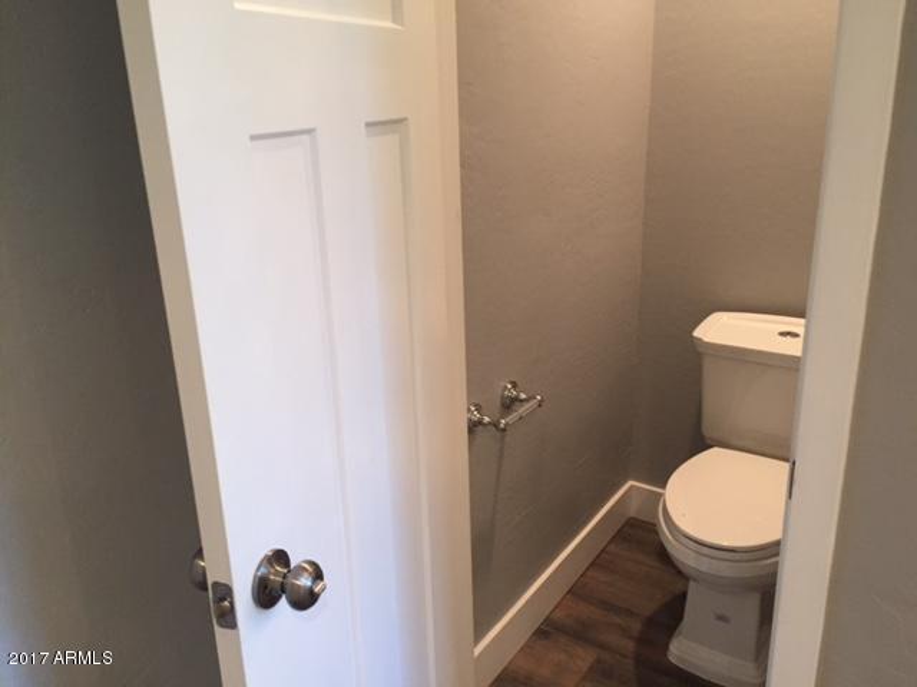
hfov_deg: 61.7
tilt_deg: -19.5
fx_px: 768
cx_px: 458
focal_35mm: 29
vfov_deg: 48.2
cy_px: 344
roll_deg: +2.2
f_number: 2.2
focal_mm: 4.15
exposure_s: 1/30
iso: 125
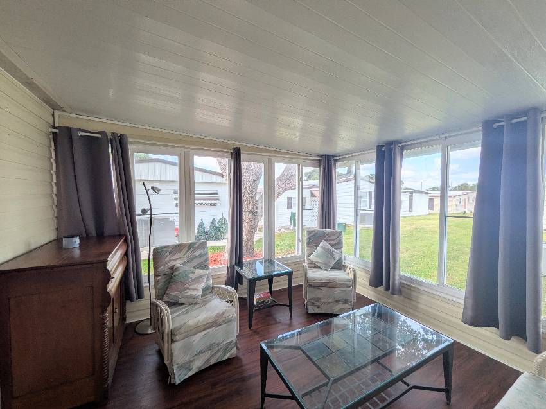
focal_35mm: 14
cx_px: 273
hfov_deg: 102.1
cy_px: 204
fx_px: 221
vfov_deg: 85.6
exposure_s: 1/617
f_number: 2.2
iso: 45
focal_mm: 1.83
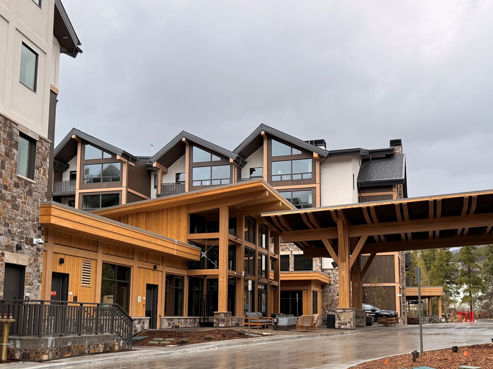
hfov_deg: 49.9
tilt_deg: +7.9
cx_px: 286
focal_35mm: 37
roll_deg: -0.2
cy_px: 247
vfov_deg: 38.2
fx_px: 527
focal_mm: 6.76
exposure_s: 1/4167
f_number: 1.78
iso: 80
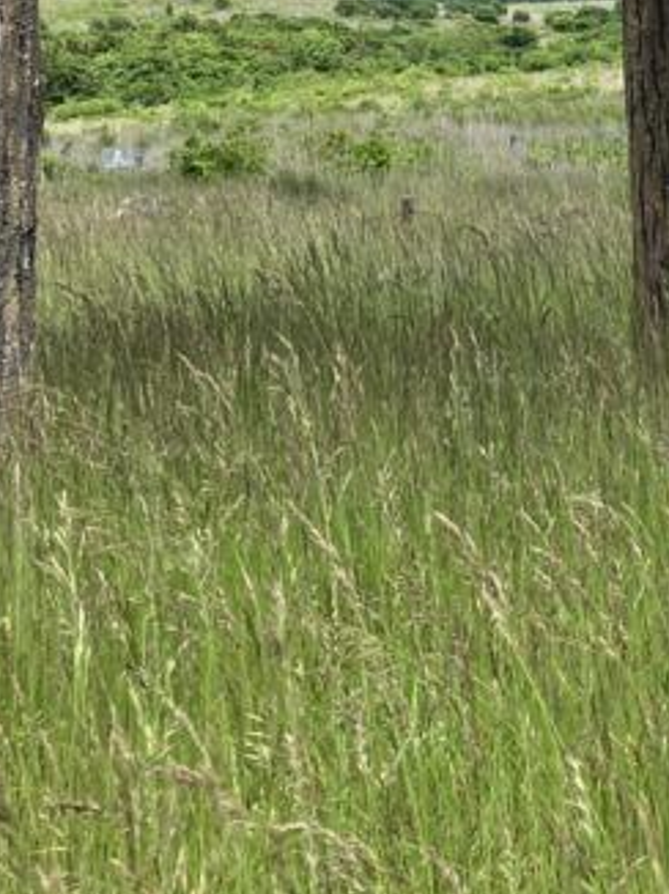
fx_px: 2271
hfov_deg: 16.1
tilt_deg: +11.4
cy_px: -222
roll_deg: +4.3
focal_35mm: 88
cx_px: 803
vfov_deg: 20.6
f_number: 1.8
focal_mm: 3.99
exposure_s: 1/2024
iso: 32
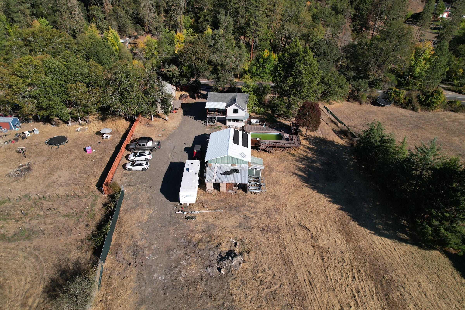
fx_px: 284
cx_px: 232
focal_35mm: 22
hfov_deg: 78.6
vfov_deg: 57.2
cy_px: 155
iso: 100
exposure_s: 1/125
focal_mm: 8.38
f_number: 2.8
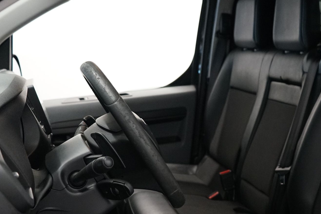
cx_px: 207
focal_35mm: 55
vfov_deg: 24.6
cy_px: 128
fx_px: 490
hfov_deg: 36.0
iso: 3200
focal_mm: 29
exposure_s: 1/160
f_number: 3.5
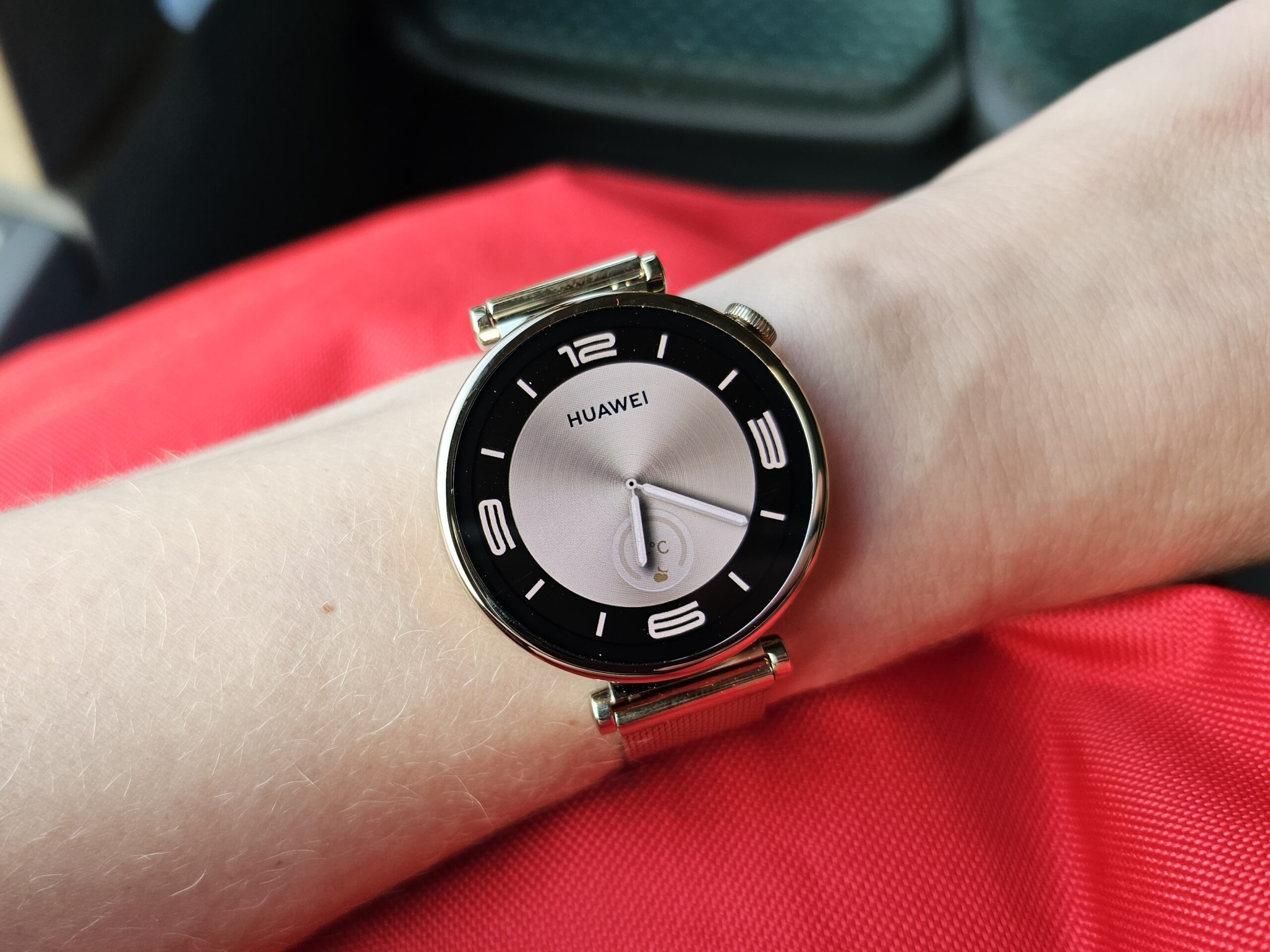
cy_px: 476
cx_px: 635
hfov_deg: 73.9
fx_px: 844
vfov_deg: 58.9
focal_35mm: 23
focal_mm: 6.3
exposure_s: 1/182
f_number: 1.7
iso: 160
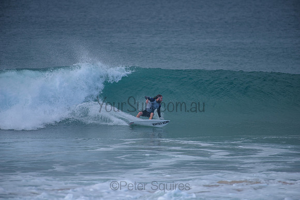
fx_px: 4227
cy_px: 100
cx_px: 150
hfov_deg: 4.1
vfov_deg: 2.7
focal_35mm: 507
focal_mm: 500
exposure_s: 1/800
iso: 140
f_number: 5.6
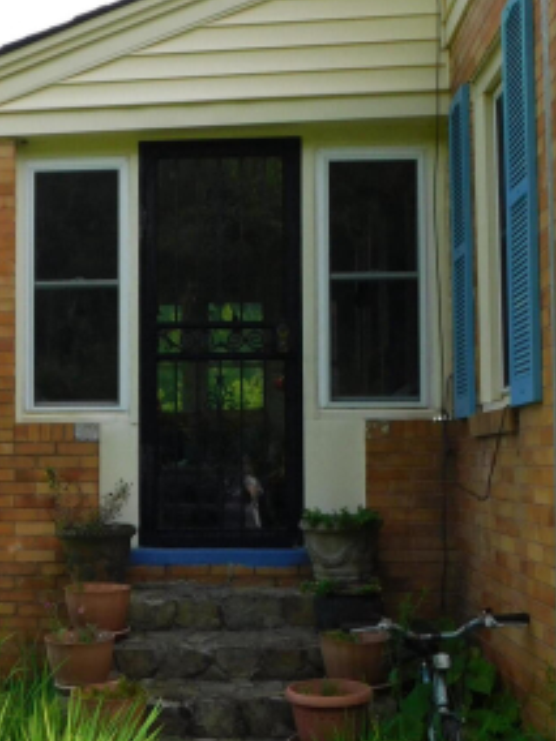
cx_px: 99
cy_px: 411
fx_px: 1156
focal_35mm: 54
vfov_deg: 35.5
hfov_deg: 26.5
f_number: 3
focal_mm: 4
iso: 125
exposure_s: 1/1000
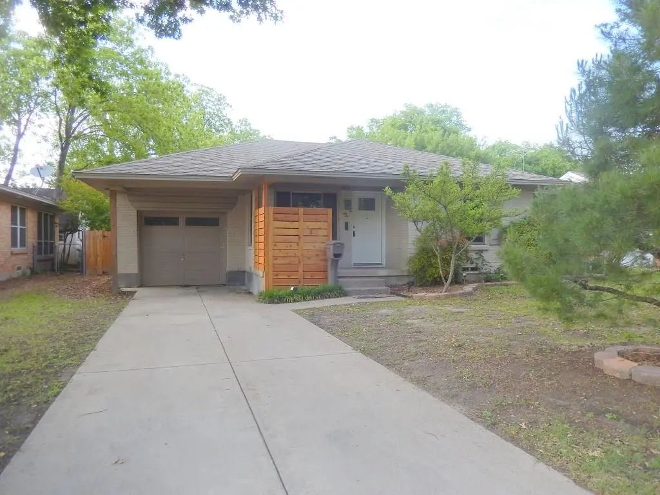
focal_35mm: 25
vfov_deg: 54.9
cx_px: 330
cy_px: 248
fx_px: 477
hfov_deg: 69.4
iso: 125
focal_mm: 4.5
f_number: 3.4
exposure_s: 1/200
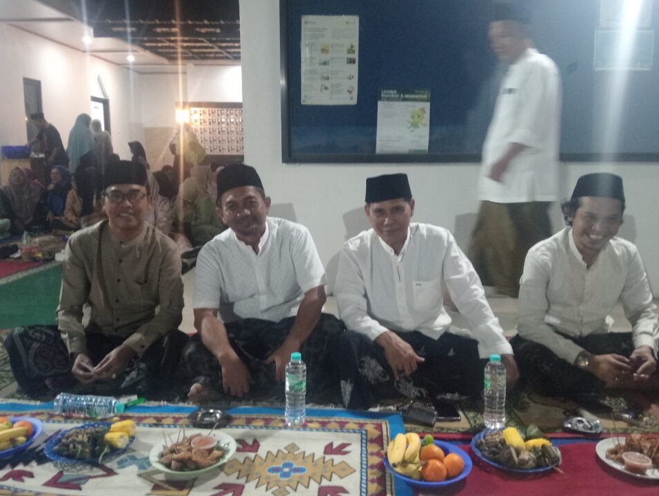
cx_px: 337
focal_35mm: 30
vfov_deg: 46.9
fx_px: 572
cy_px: 250
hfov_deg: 59.9
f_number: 1.8
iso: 1870
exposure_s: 1/25
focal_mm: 3.98
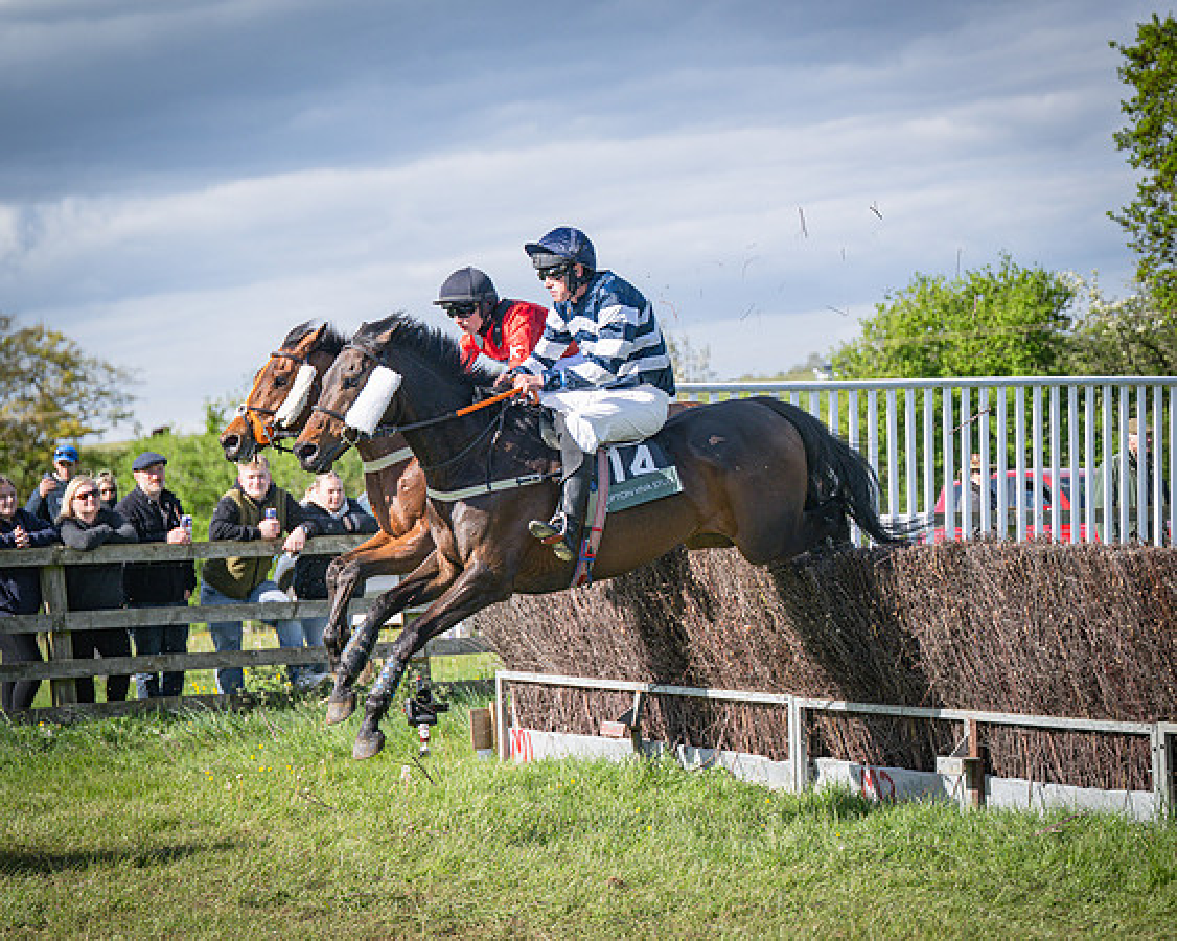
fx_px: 3843
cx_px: 588
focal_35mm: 110
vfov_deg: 14.0
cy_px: 470
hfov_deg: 17.4
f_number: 4
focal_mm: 98
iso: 400
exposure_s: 1/2500
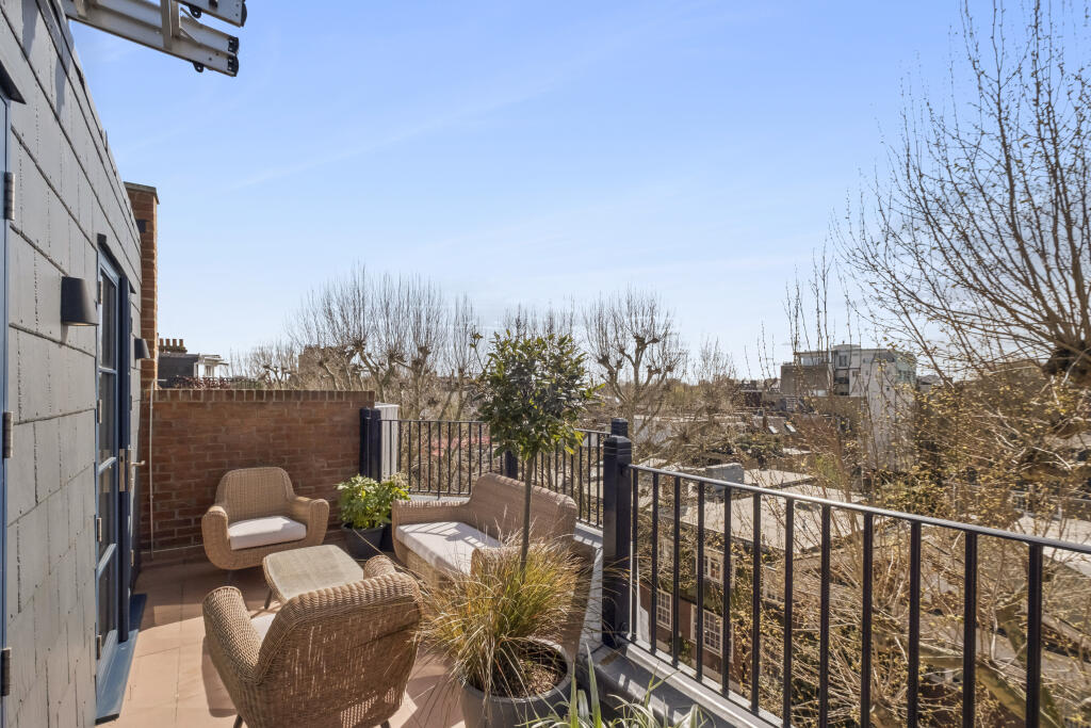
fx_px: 455
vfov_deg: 77.3
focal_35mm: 15
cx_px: 546
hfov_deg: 100.4
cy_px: 364
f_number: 8
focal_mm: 10
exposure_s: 1/1250
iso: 640
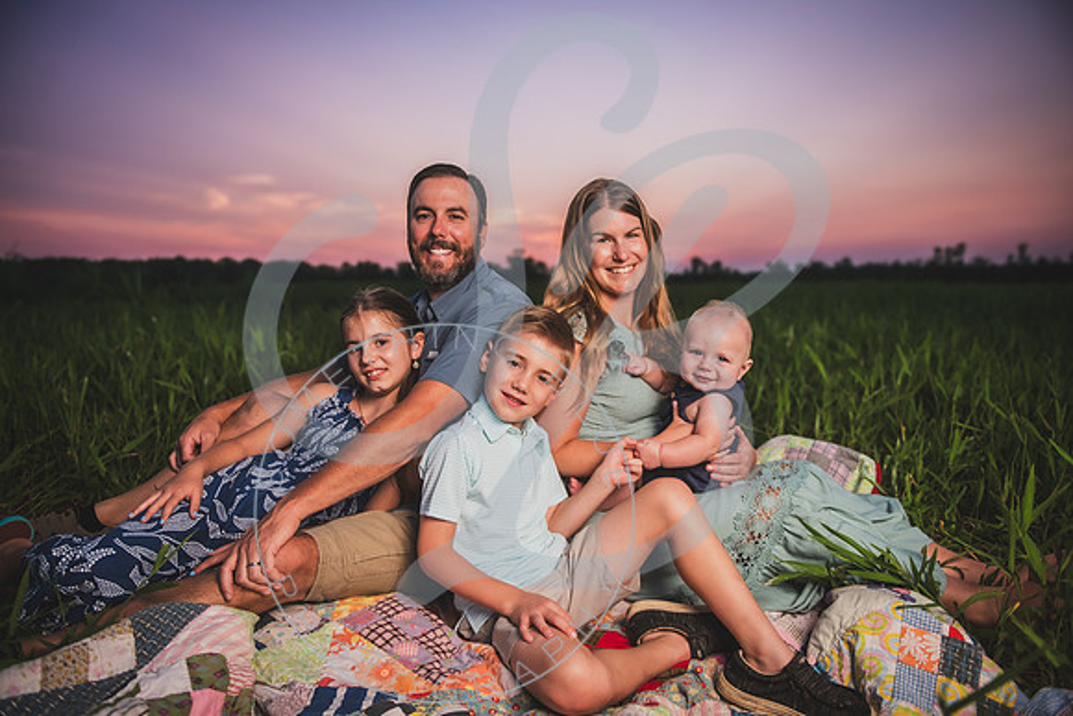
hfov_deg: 72.1
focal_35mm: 25
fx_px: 737
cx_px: 528
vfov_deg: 51.8
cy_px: 358
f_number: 2.8
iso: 200
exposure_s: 1/1000
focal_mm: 24
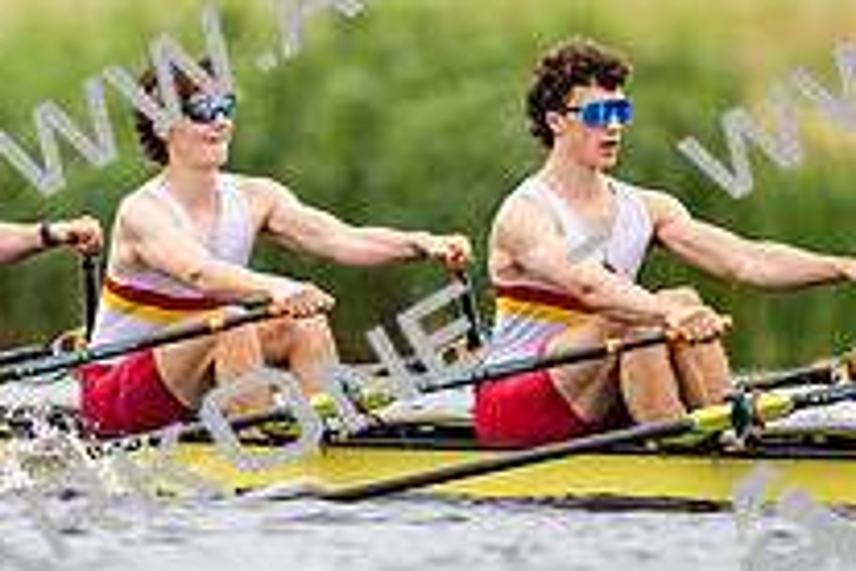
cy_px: 269
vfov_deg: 0.8
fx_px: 40015
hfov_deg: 1.2
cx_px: 376
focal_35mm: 1683
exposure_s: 1/2500
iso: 800
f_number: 4
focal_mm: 600
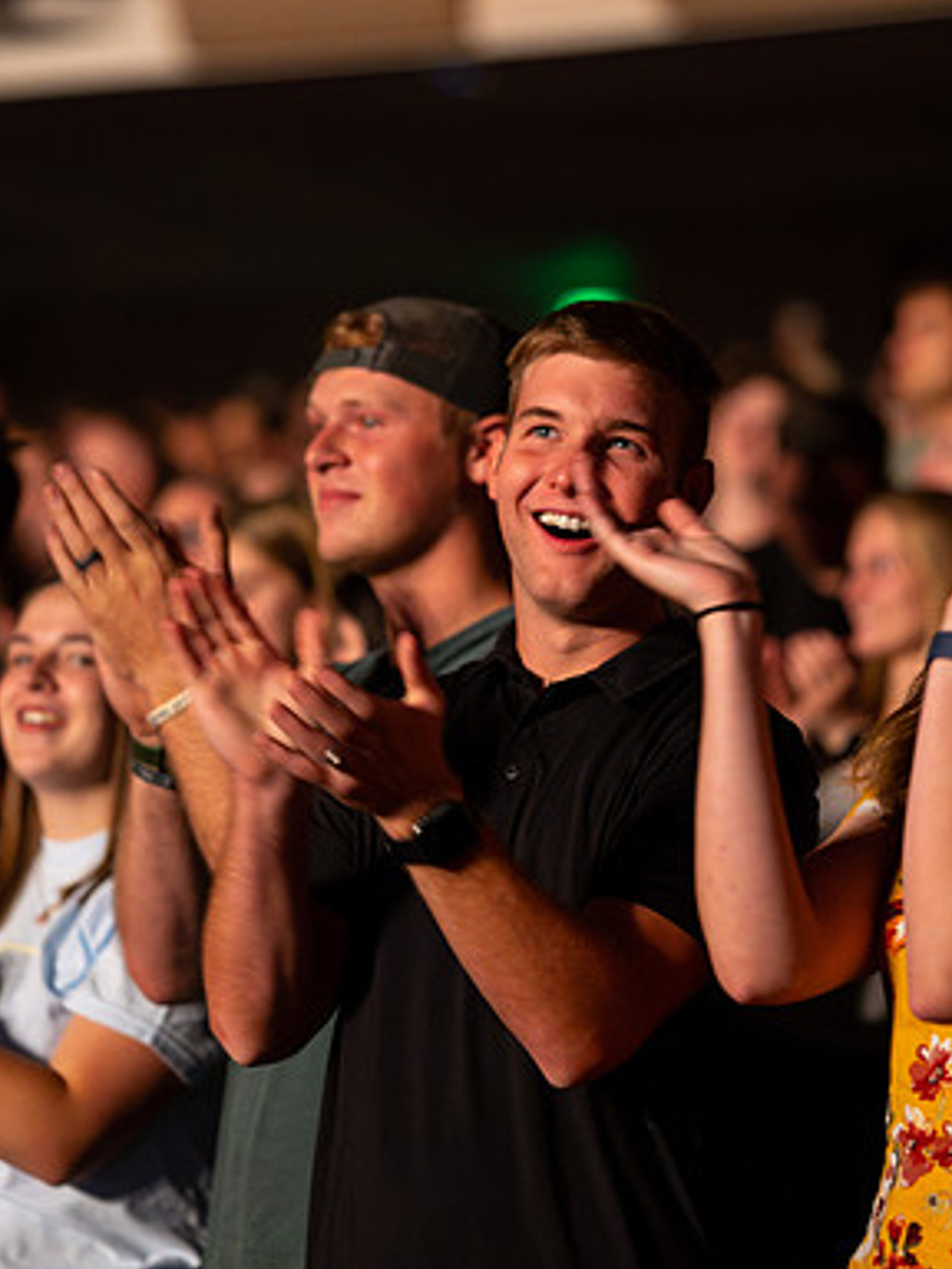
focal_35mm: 136
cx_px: 435
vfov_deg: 14.5
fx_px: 4987
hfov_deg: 10.9
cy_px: 571
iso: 3200
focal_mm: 85
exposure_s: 1/100
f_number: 1.8
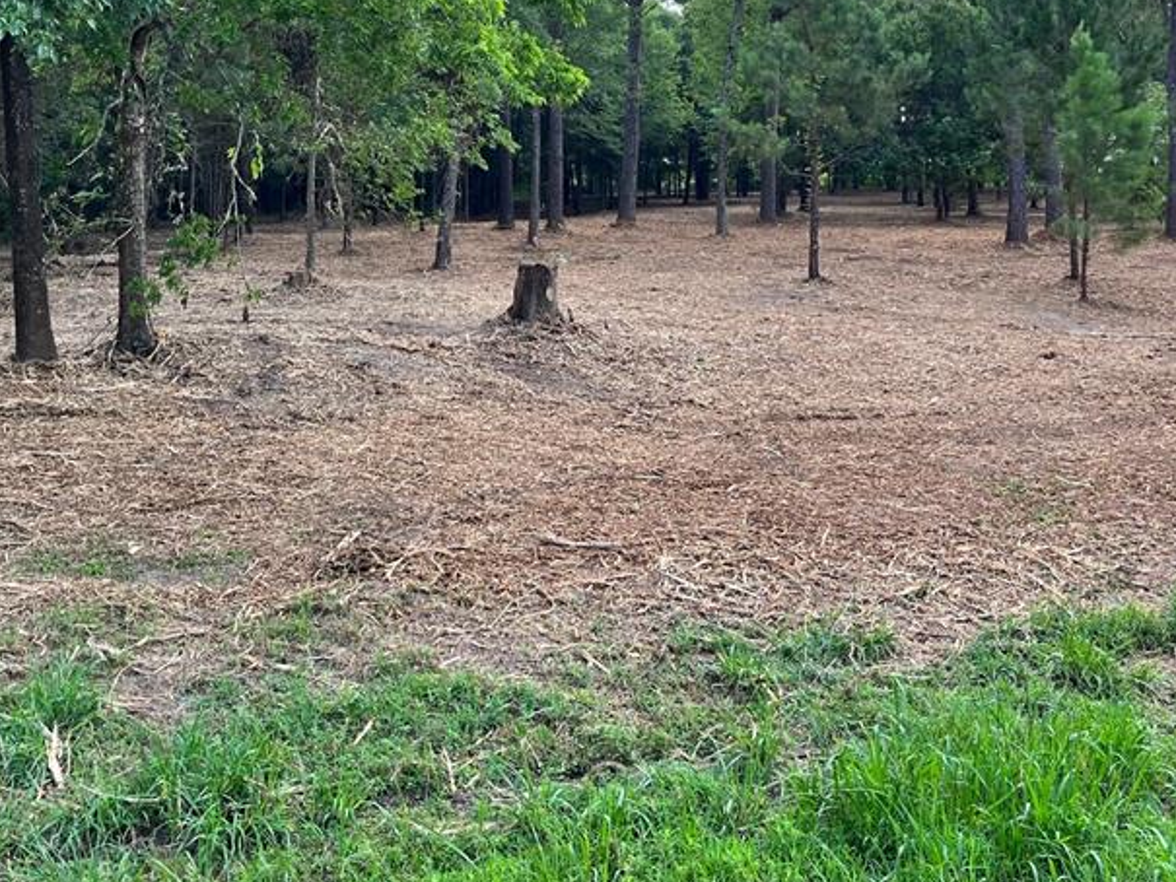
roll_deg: -0.7
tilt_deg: +2.1
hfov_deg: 42.5
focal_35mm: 44
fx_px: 1495
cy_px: 177
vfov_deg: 32.0
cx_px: 416
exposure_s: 1/454
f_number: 1.6
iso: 50
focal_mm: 5.1
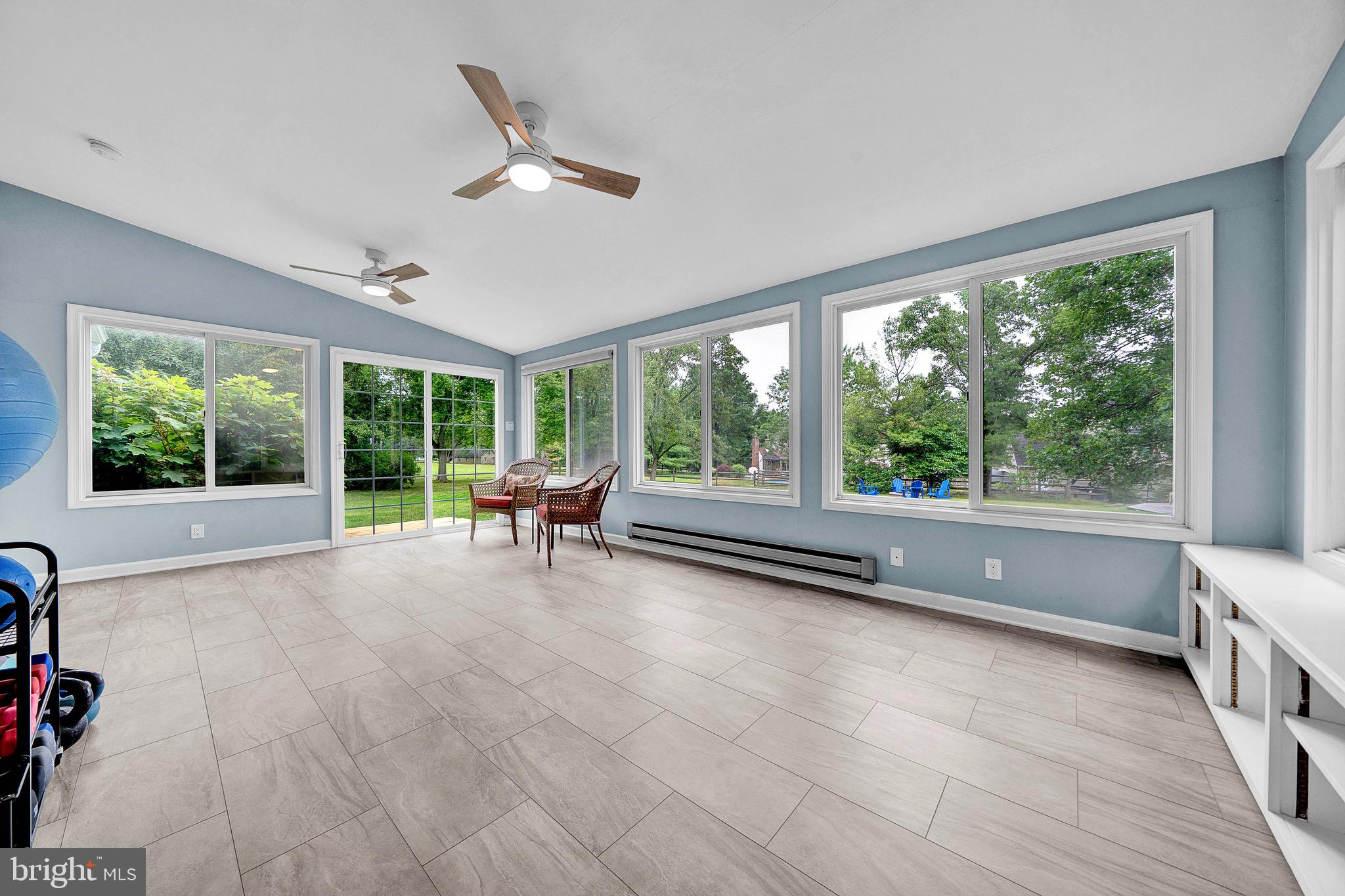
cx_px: 672
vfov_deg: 90.0
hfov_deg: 112.6
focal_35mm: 12
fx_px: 448
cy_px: 448
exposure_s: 1/10
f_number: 8
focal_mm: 12
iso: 200
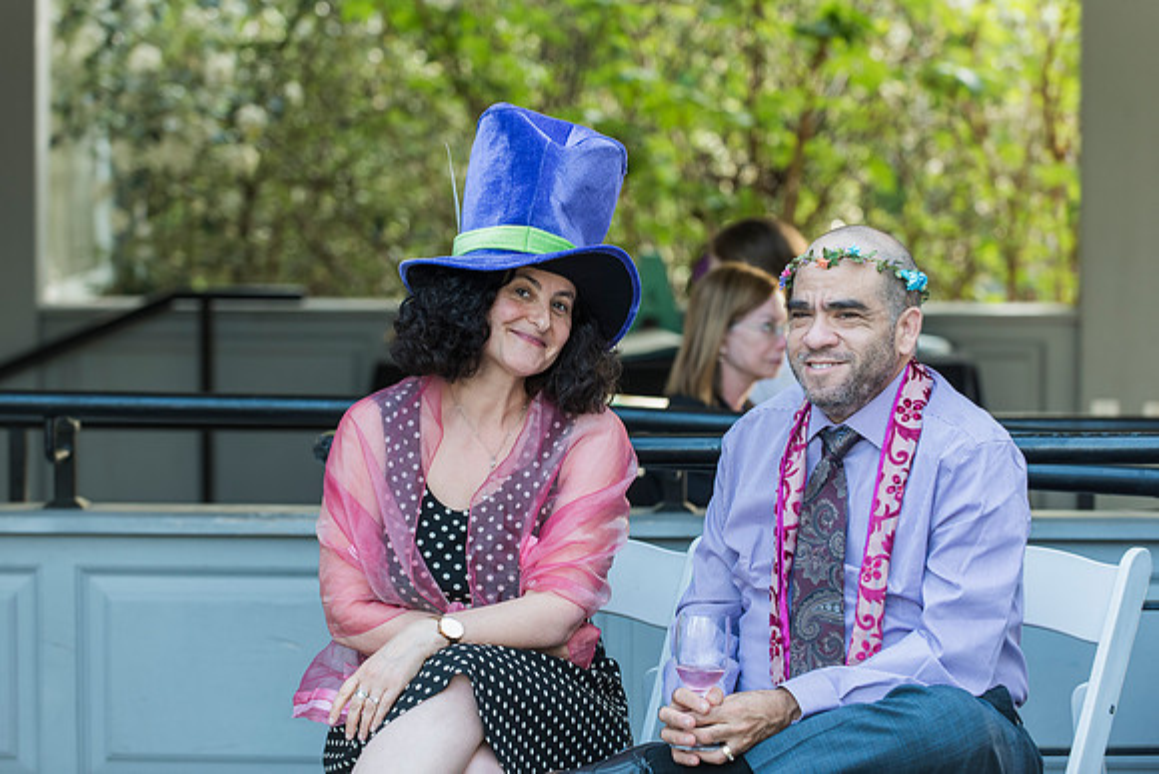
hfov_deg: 16.1
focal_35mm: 128
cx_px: 572
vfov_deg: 10.7
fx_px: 4110
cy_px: 362
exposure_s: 1/160
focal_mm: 120
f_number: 4
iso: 500
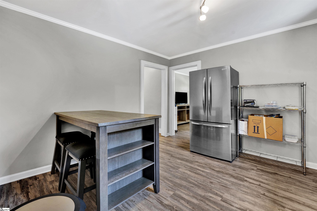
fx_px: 123
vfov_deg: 81.2
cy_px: 106
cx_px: 158
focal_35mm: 14
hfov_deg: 104.3
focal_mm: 14
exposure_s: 1/6
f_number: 8
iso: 400
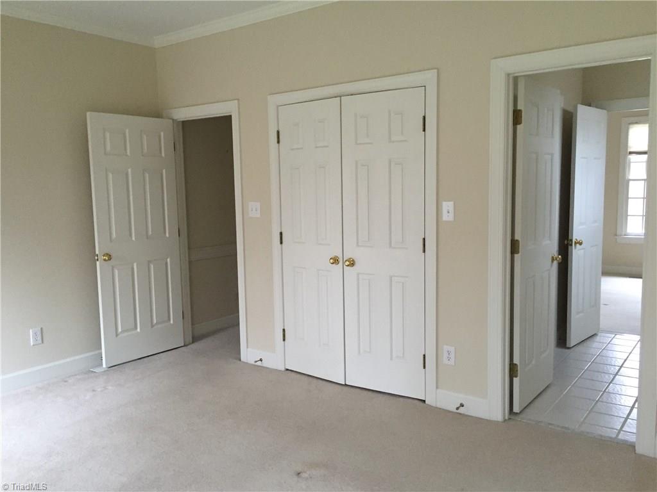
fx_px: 550
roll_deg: +1.4
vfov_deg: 48.2
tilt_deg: -7.0
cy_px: 246
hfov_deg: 61.7
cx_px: 328
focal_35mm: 29
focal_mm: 4.15
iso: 160
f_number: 2.2
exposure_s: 1/30
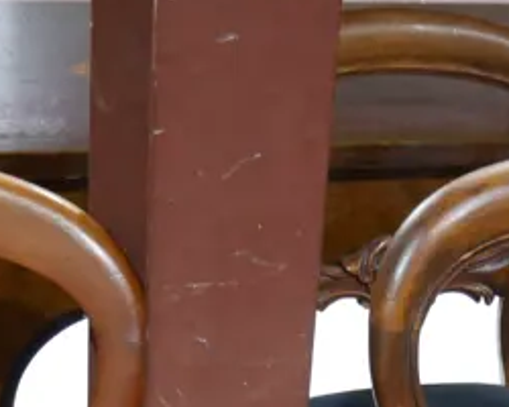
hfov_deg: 16.7
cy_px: 534
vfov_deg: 13.3
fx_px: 1687
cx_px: 525
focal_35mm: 112
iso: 1000
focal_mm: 14
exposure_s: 1/60
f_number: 3.5
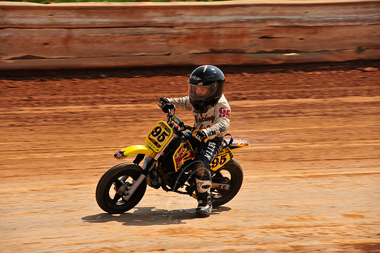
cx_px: 190
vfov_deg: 6.9
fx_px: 2110
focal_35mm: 200
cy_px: 126
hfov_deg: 10.3
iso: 200
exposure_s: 1/400
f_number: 10
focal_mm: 200
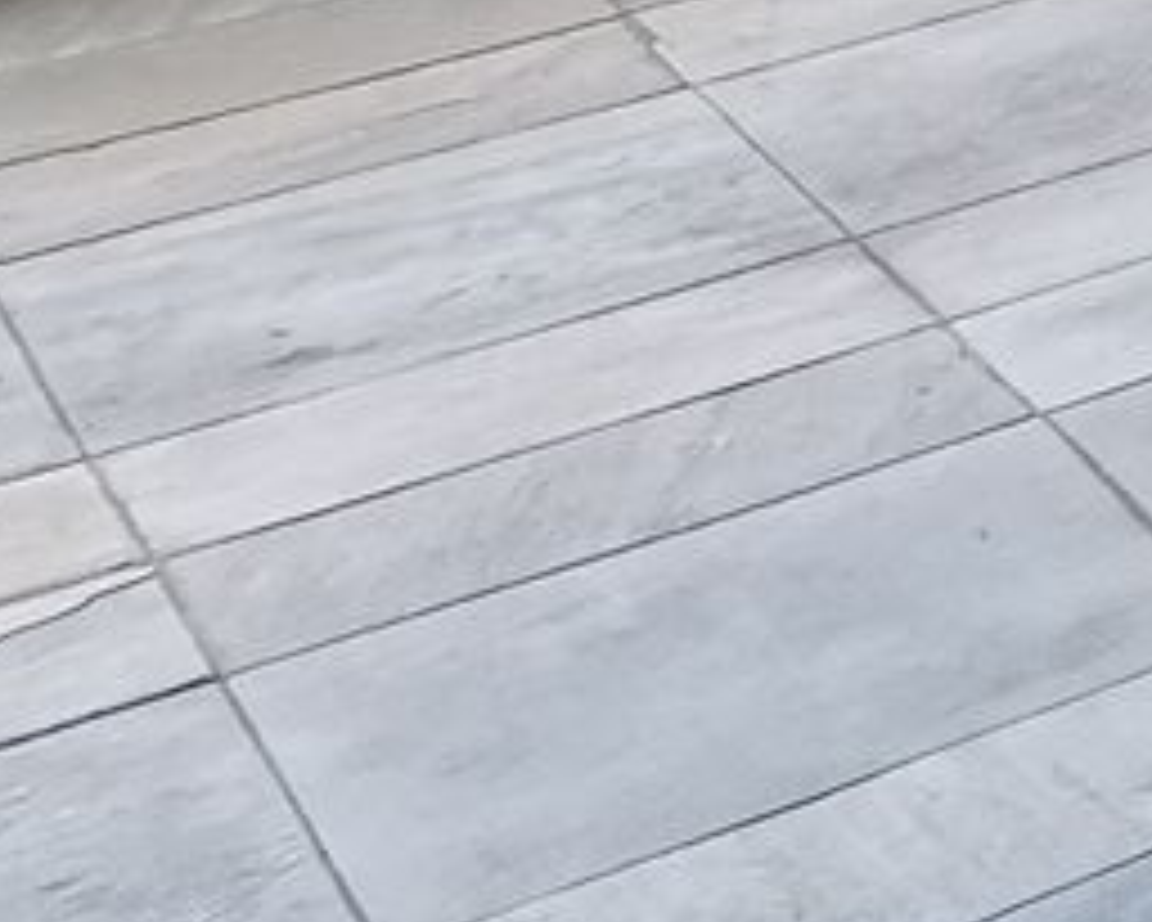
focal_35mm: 117
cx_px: 4221
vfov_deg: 10.1
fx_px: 3991
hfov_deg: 9.0
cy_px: -1777
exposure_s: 1/120
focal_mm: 2.35
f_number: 2.2
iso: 50
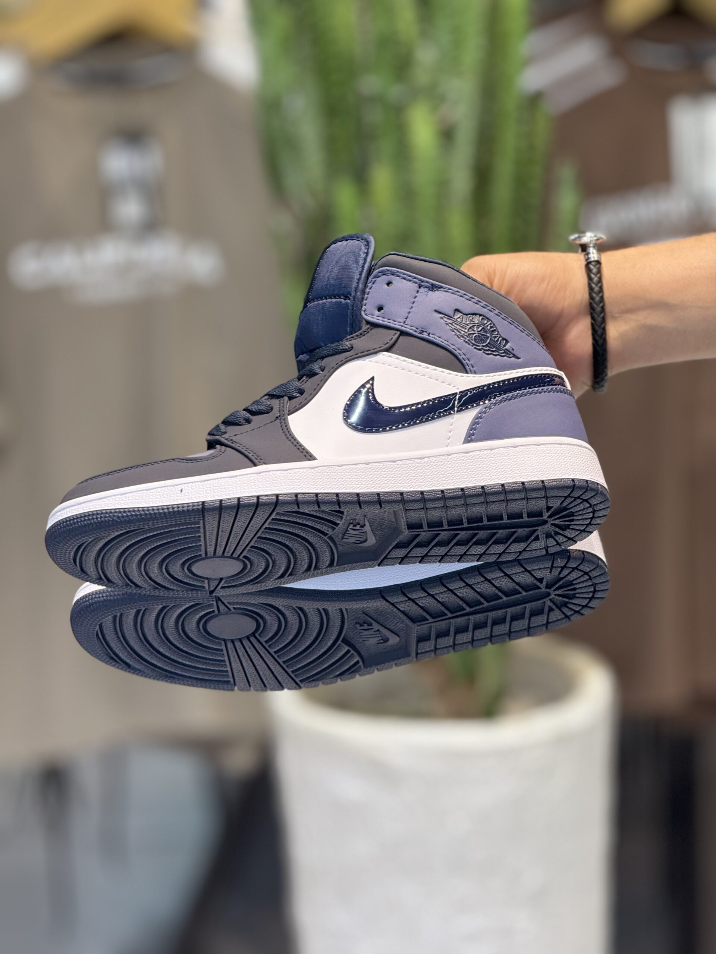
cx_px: 358
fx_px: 3309
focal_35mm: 120
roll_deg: +2.0
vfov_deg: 16.4
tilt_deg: -12.9
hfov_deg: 12.3
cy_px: 477
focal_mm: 15.66
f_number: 2.8
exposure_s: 1/100
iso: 125
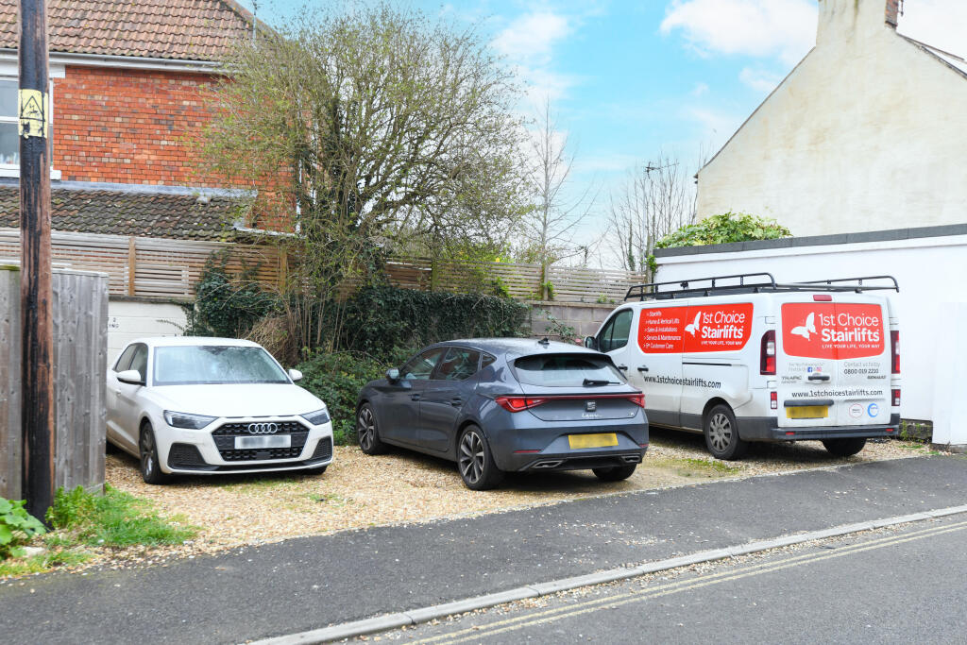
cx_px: 484
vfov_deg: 37.9
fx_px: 940
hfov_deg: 54.4
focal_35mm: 35
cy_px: 322
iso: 400
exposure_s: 1/125
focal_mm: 35
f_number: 6.3
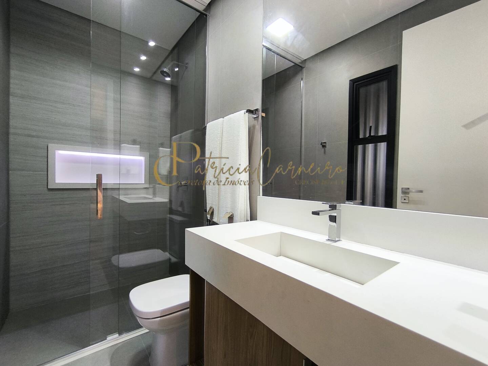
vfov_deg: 78.1
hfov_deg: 94.5
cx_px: 244
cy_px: 183
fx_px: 226
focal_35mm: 16
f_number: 2.2
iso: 125
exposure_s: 1/60
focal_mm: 1.65
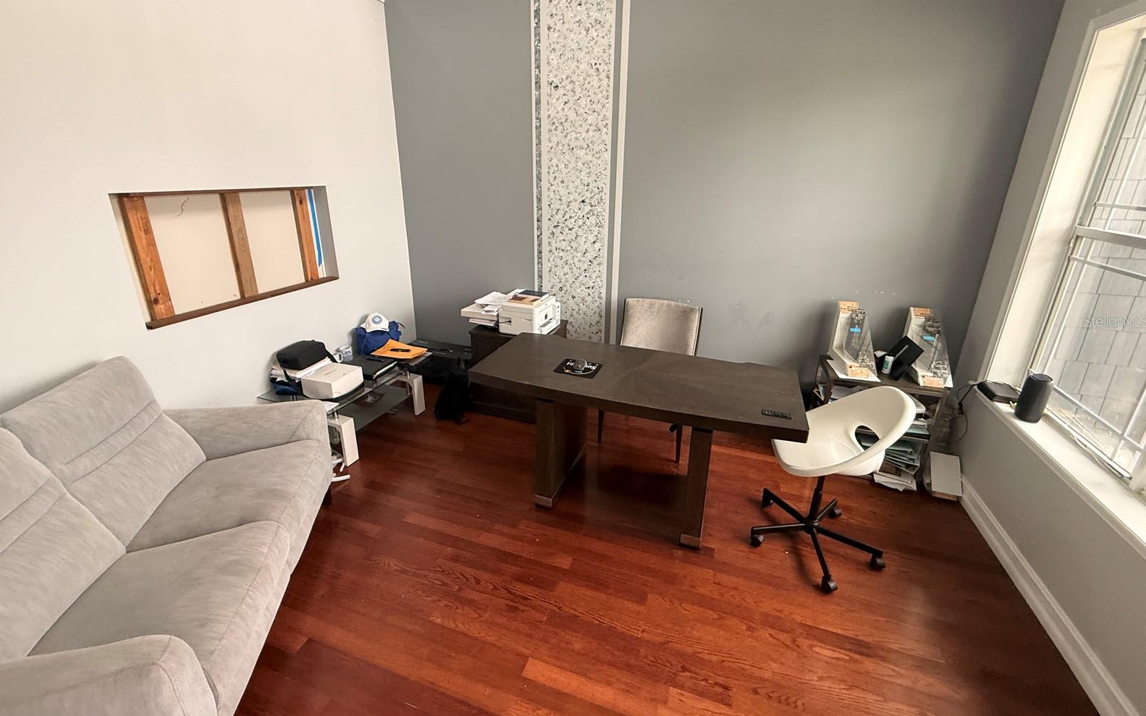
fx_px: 468
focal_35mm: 15
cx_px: 573
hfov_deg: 101.5
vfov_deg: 74.6
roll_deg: +0.9
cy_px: 321
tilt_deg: -18.9
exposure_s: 1/99
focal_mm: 2.22
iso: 320
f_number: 2.2
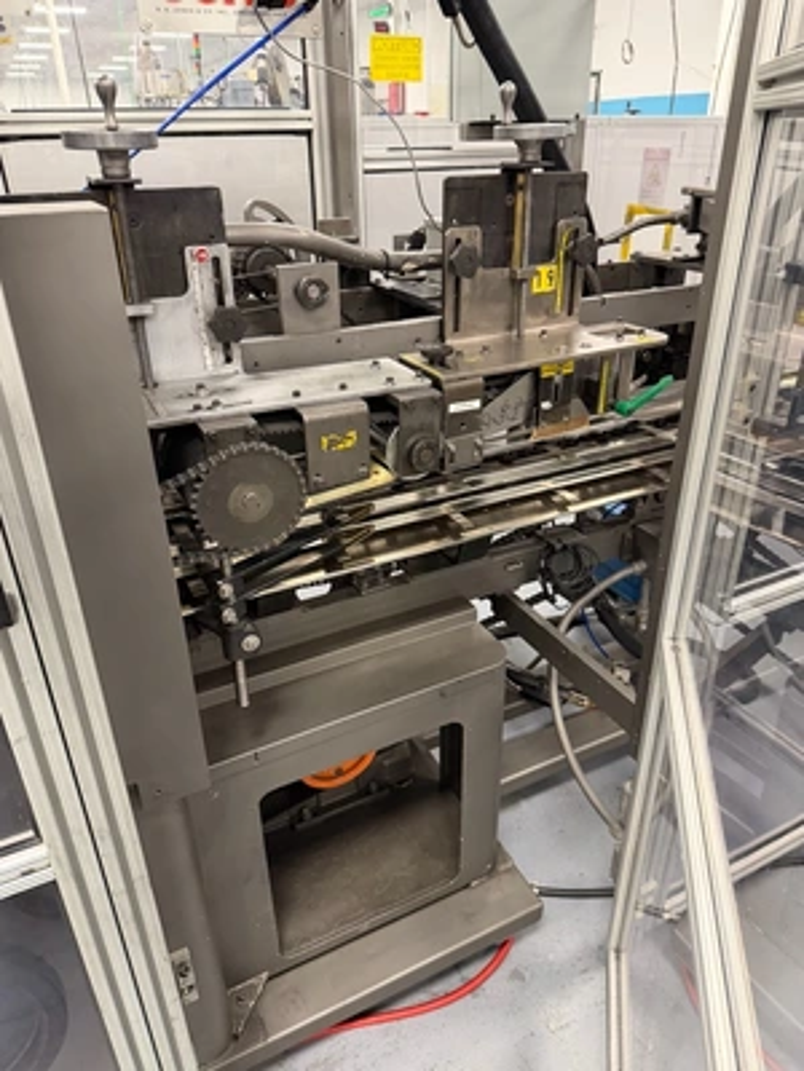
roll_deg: +0.5
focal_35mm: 24
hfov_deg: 56.8
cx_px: 402
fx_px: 743
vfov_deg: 71.6
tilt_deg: -27.3
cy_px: 536
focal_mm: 6.76
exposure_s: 1/60
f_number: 1.78
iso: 640
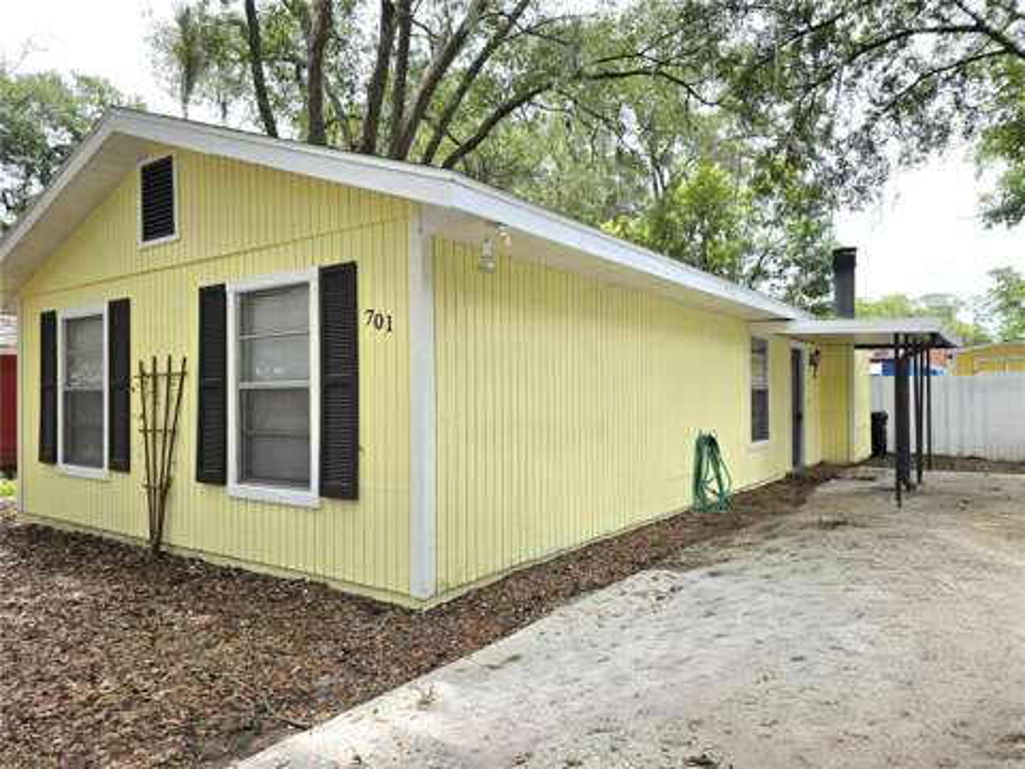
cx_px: 512
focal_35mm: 23
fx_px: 681
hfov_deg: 73.9
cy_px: 384
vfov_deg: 58.9
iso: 12
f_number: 1.7
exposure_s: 1/807
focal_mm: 6.3
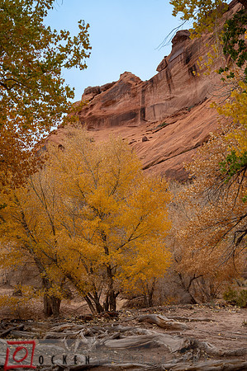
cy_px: 186
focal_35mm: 44
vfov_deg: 44.5
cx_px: 124
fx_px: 454
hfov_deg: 30.4
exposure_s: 1/1600
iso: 400
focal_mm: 44
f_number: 4
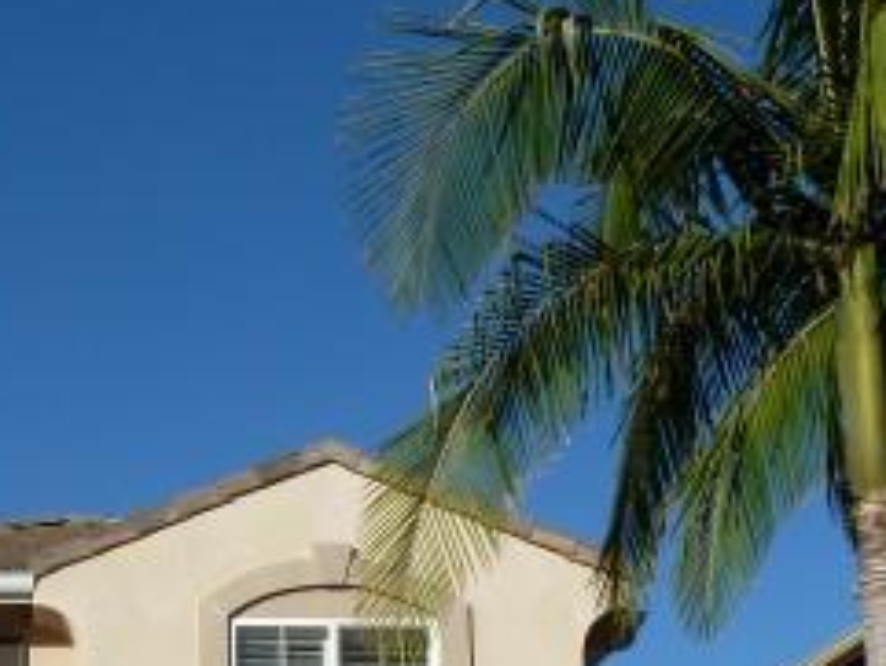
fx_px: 2177
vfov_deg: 16.6
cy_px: 802
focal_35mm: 85
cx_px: 11
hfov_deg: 22.2
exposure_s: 1/500
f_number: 5.6
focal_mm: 5.3
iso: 80
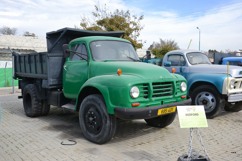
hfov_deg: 53.1
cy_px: 80
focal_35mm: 36
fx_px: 242
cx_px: 121
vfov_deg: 36.9
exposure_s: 1/200
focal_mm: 24
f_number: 7.1
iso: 100
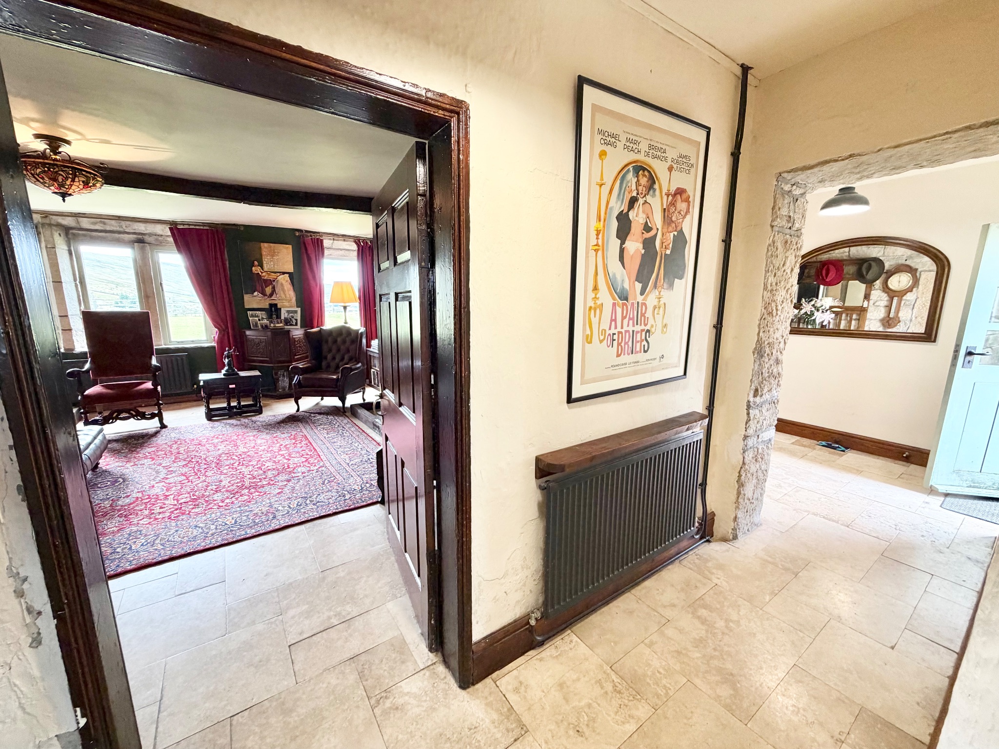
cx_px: 500
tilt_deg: -10.4
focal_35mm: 14
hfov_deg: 102.1
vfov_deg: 85.7
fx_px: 404
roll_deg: +0.2
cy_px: 374
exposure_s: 1/50
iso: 200
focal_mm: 2.22
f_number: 2.2
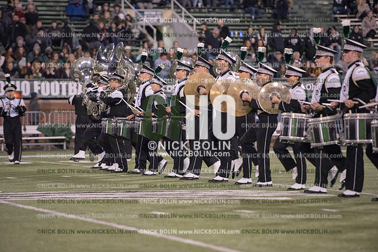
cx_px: 189
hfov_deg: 10.3
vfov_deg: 6.9
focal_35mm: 200
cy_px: 126
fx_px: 2100
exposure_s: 1/1250
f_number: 3.2
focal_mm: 200
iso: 5000
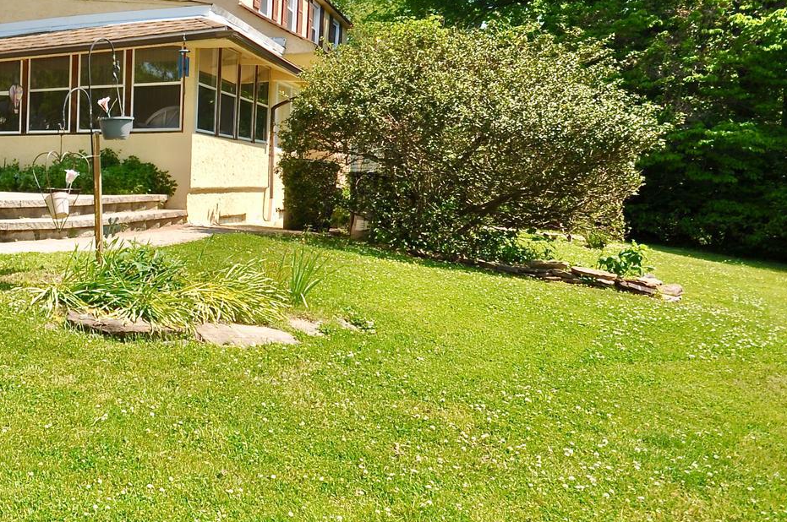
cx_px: -15
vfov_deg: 38.9
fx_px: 720
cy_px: 138
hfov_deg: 46.9
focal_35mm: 33
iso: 100
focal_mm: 10
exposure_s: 1/200
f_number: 8
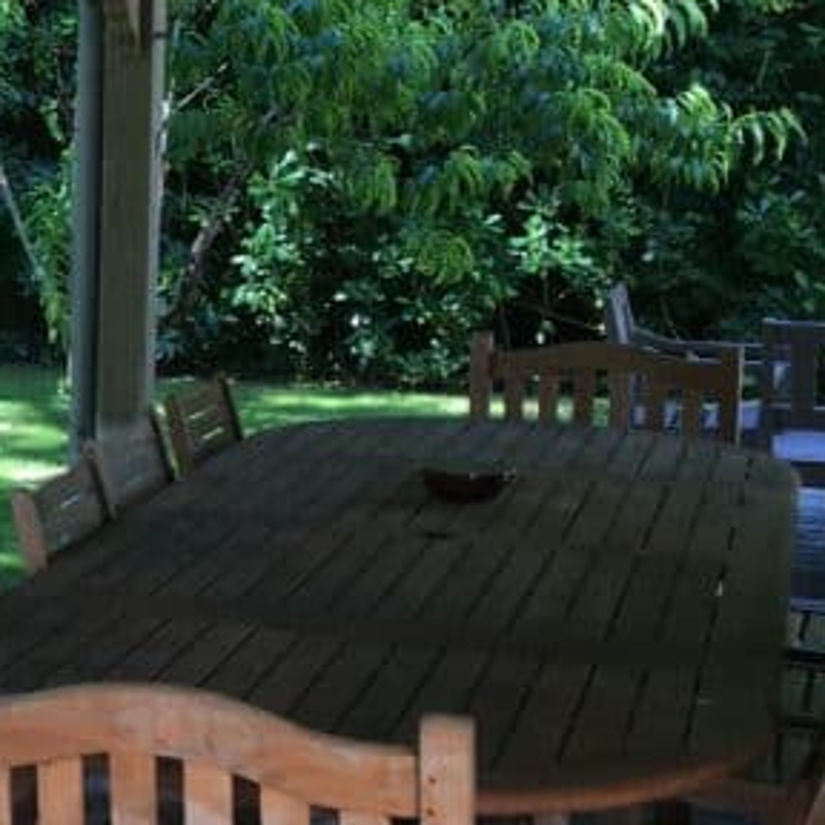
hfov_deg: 17.5
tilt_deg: -6.4
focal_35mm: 91
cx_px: -332
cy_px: 275
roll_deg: -0.5
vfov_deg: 19.0
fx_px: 2454
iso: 32
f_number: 2.2
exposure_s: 1/100
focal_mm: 4.15
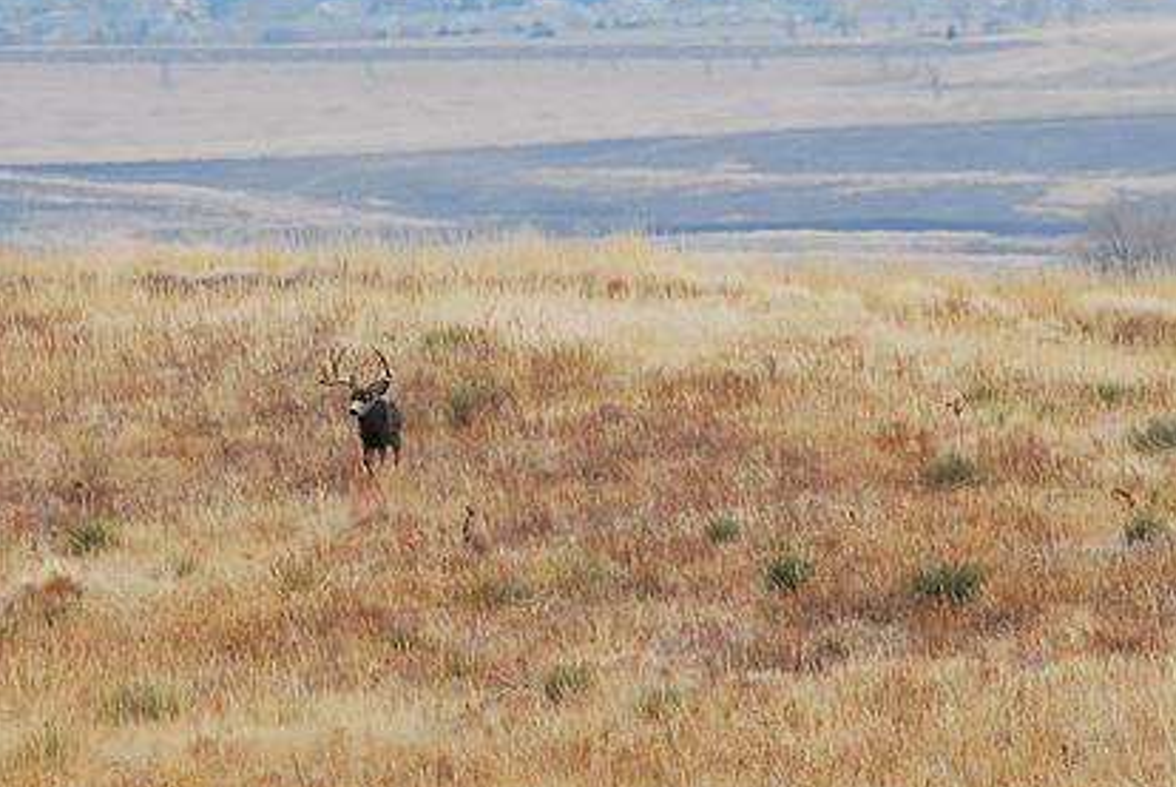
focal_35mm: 567
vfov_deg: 2.4
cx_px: 366
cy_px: 418
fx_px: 18541
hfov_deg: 3.6
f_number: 10
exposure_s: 1/250
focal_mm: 270
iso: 400
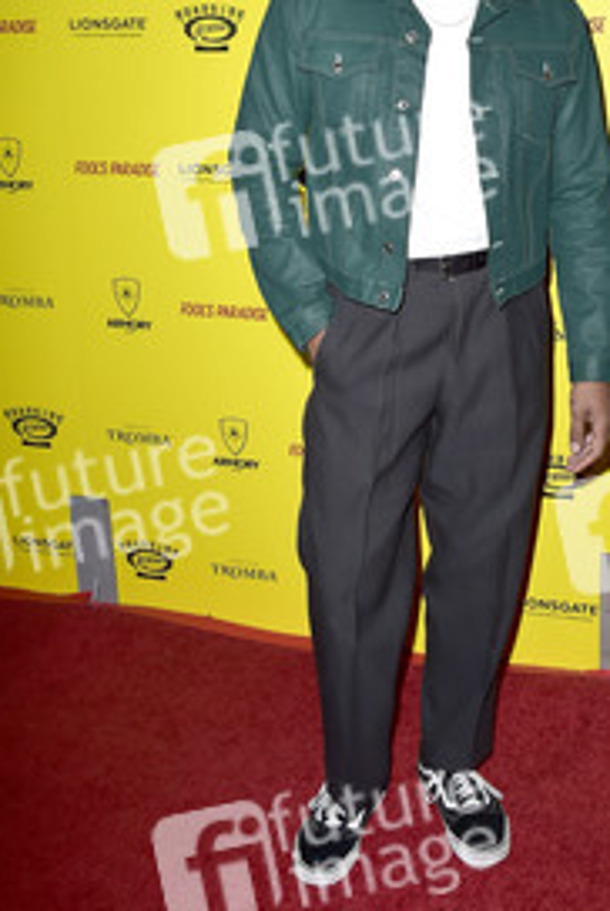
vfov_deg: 41.6
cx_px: 424
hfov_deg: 28.5
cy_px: 348
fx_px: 1191
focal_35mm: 47
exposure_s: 1/250
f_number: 6.3
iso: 250
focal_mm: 32
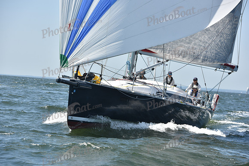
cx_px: 124
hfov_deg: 15.8
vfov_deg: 10.6
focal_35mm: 130
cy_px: 83
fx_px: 899
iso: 250
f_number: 6.3
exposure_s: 1/1250
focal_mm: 130
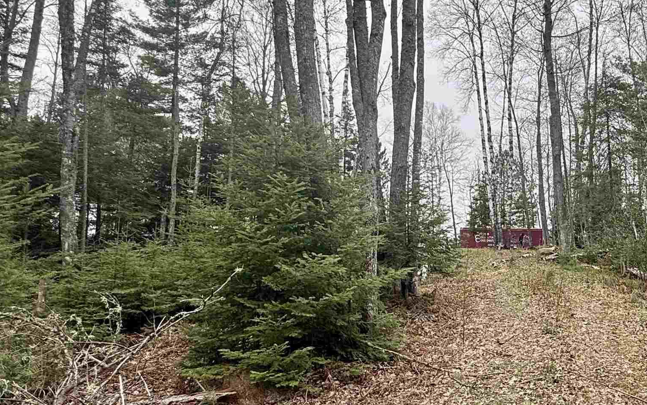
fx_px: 529
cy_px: 238
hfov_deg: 59.4
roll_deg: +0.9
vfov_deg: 41.7
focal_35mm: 30
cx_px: 488
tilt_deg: +8.4
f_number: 2.2
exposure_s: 1/307
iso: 50
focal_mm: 2.22
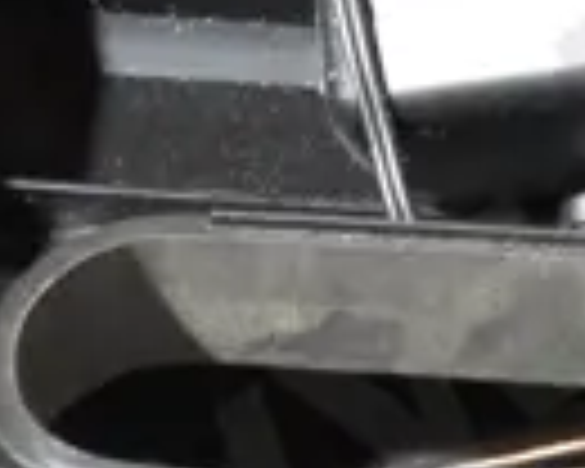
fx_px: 5333
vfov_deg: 4.9
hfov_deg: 5.9
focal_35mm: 308
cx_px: 1652
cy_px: -547
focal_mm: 20
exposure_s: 1/60
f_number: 4.5
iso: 1600
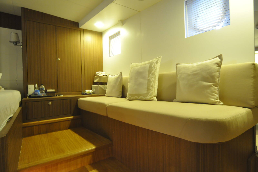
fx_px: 129
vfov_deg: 67.3
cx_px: 129
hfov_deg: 90.1
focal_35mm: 18
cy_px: 86
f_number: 4.5
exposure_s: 1/20
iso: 1600
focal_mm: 12
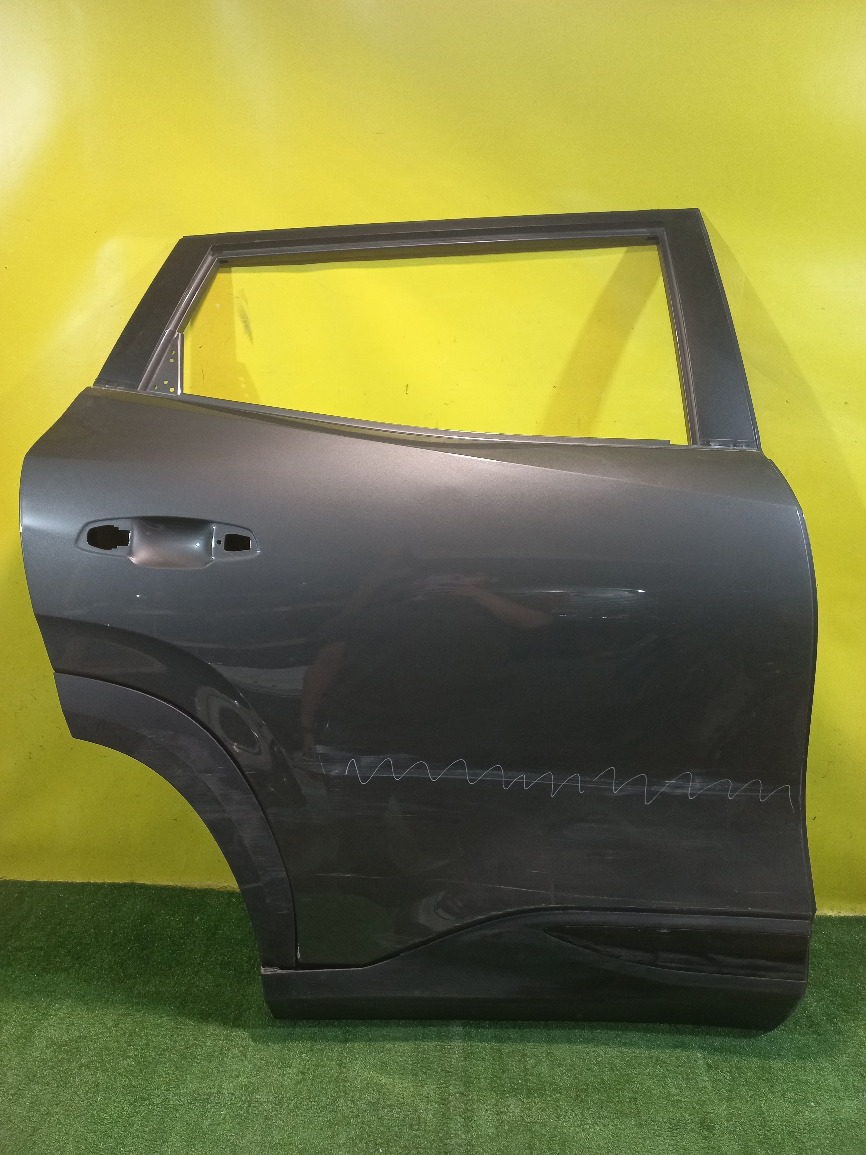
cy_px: 578
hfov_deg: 54.9
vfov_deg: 69.4
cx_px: 433
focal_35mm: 25
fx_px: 834
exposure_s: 1/50
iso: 250
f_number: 1.8
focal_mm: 4.6
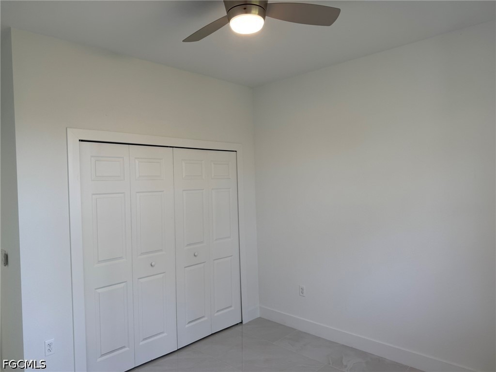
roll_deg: +1.8
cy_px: 186
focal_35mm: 24
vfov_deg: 56.8
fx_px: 344
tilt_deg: +0.6
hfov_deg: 71.6
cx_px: 248
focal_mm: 6.76
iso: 100
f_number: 1.78
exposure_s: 1/120
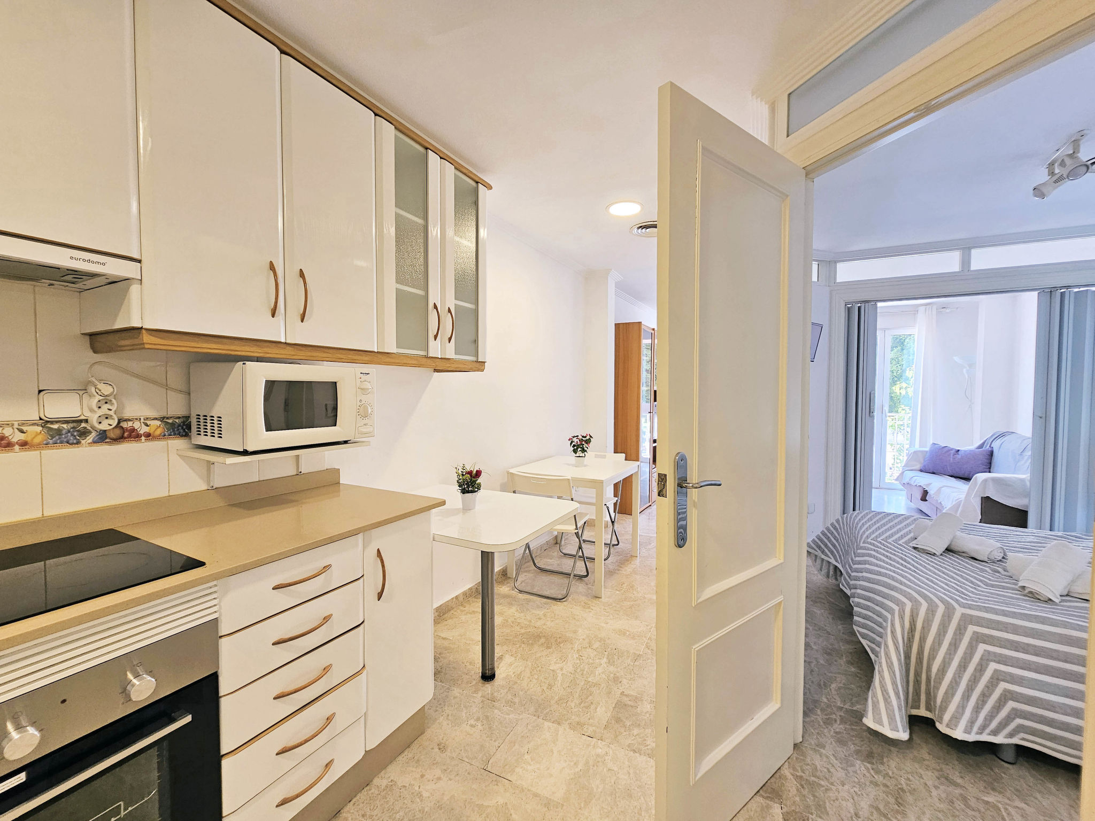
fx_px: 411
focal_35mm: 13
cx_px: 548
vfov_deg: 89.9
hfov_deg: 106.2
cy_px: 410
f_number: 2.2
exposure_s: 1/50
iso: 100
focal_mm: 2.2
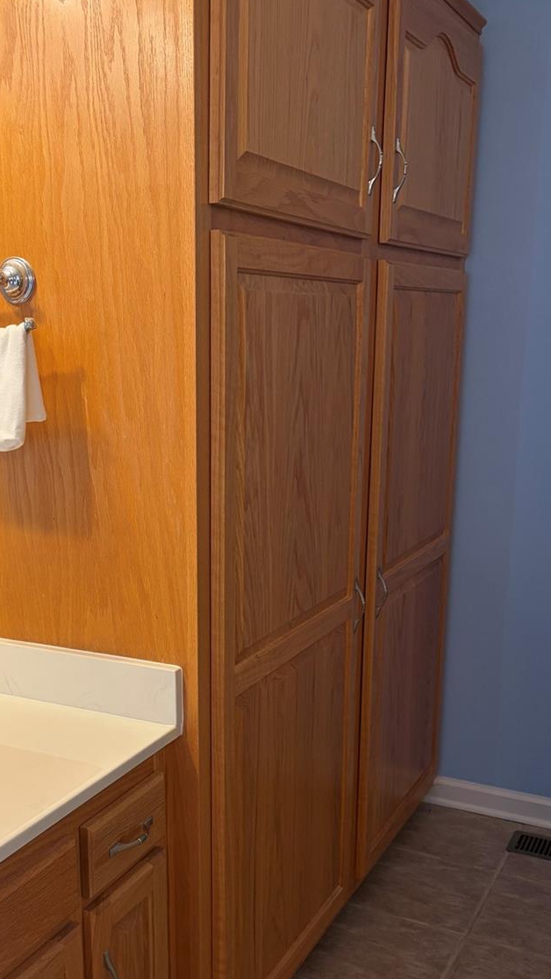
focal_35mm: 39
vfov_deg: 51.2
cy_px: 592
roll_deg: +0.7
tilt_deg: -11.6
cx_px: 179
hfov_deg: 30.2
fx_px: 1013
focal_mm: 5.96
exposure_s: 1/60
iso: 100
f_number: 1.6
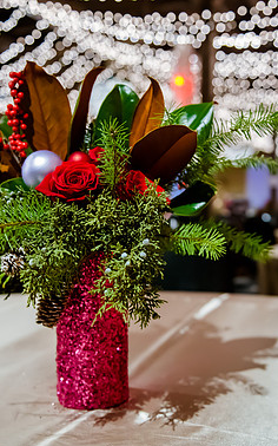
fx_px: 522
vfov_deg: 46.2
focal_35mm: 43
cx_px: 158
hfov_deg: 29.8
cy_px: 225
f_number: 2.8
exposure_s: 1/80
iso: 3200
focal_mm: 27
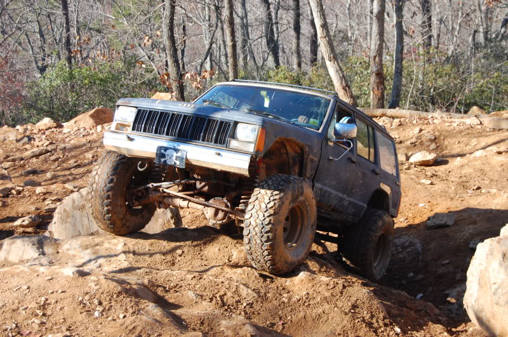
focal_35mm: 72
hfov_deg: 28.1
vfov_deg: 18.9
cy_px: 168
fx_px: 1015
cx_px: 254
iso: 400
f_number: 5.6
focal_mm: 48
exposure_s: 1/400
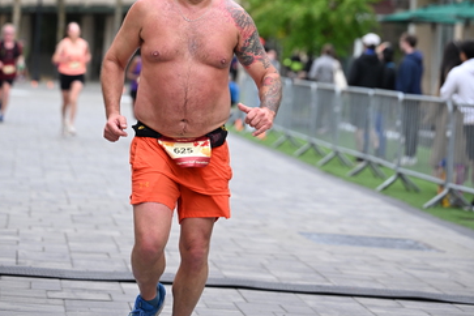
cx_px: 236
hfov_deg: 14.9
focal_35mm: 138
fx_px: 1817
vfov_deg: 9.8
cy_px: -22
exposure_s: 1/2000
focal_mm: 91
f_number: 2.8
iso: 640
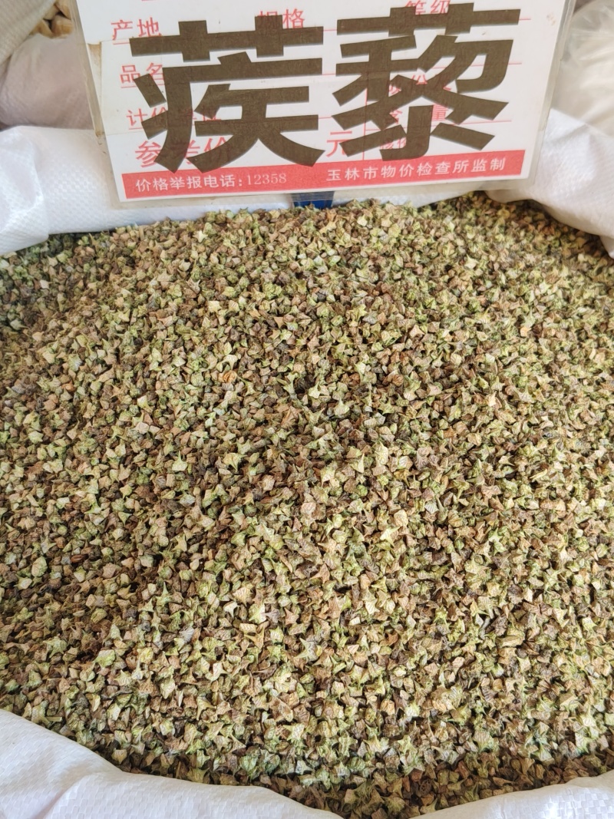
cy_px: 410
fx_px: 923
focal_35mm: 39
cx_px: 307
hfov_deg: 36.8
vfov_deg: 47.9
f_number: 1.88
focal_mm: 4.84
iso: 468
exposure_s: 1/100
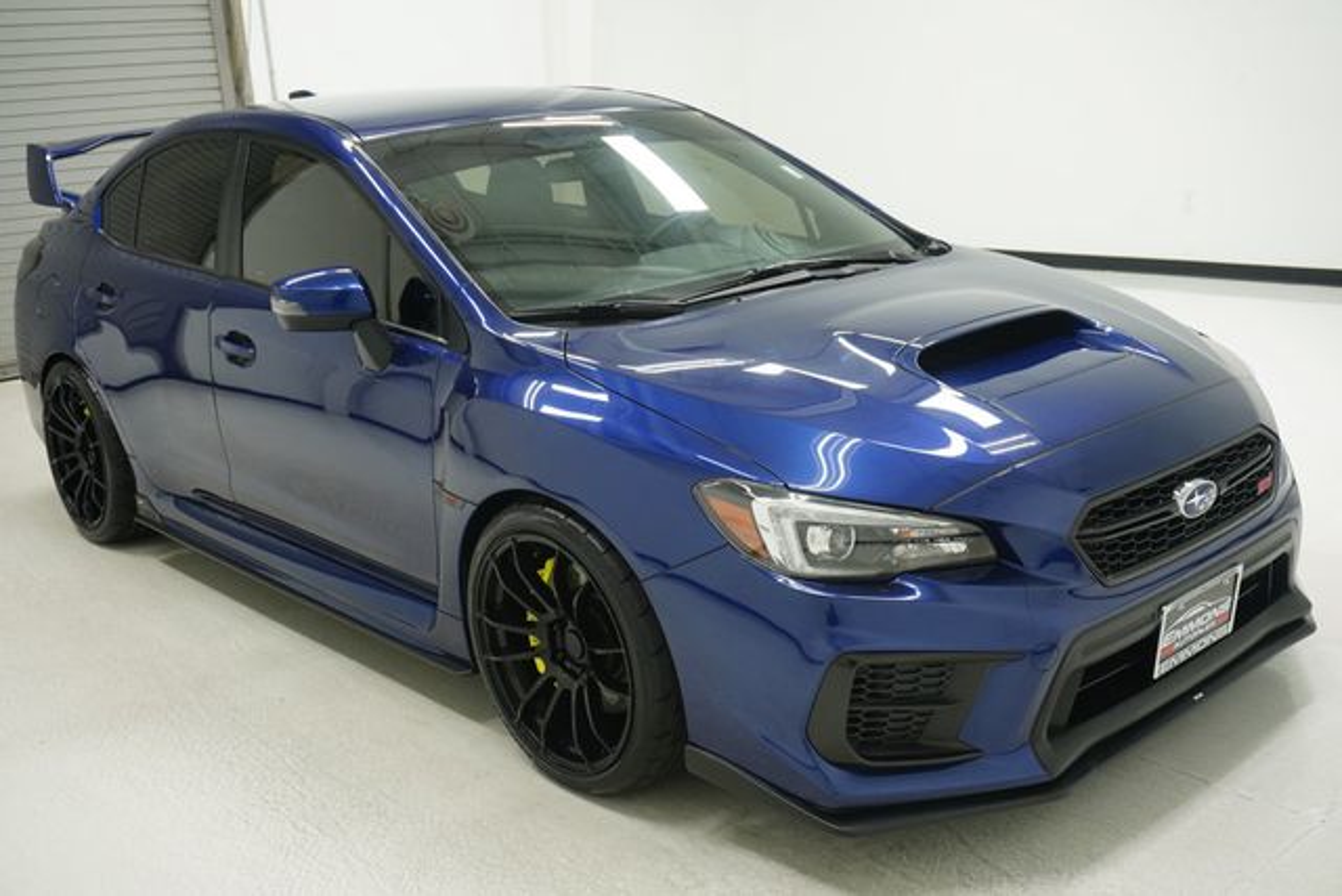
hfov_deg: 51.9
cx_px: 671
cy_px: 448
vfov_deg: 36.0
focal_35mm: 37
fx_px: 1380
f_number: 5.6
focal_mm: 25
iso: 1000
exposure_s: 1/200
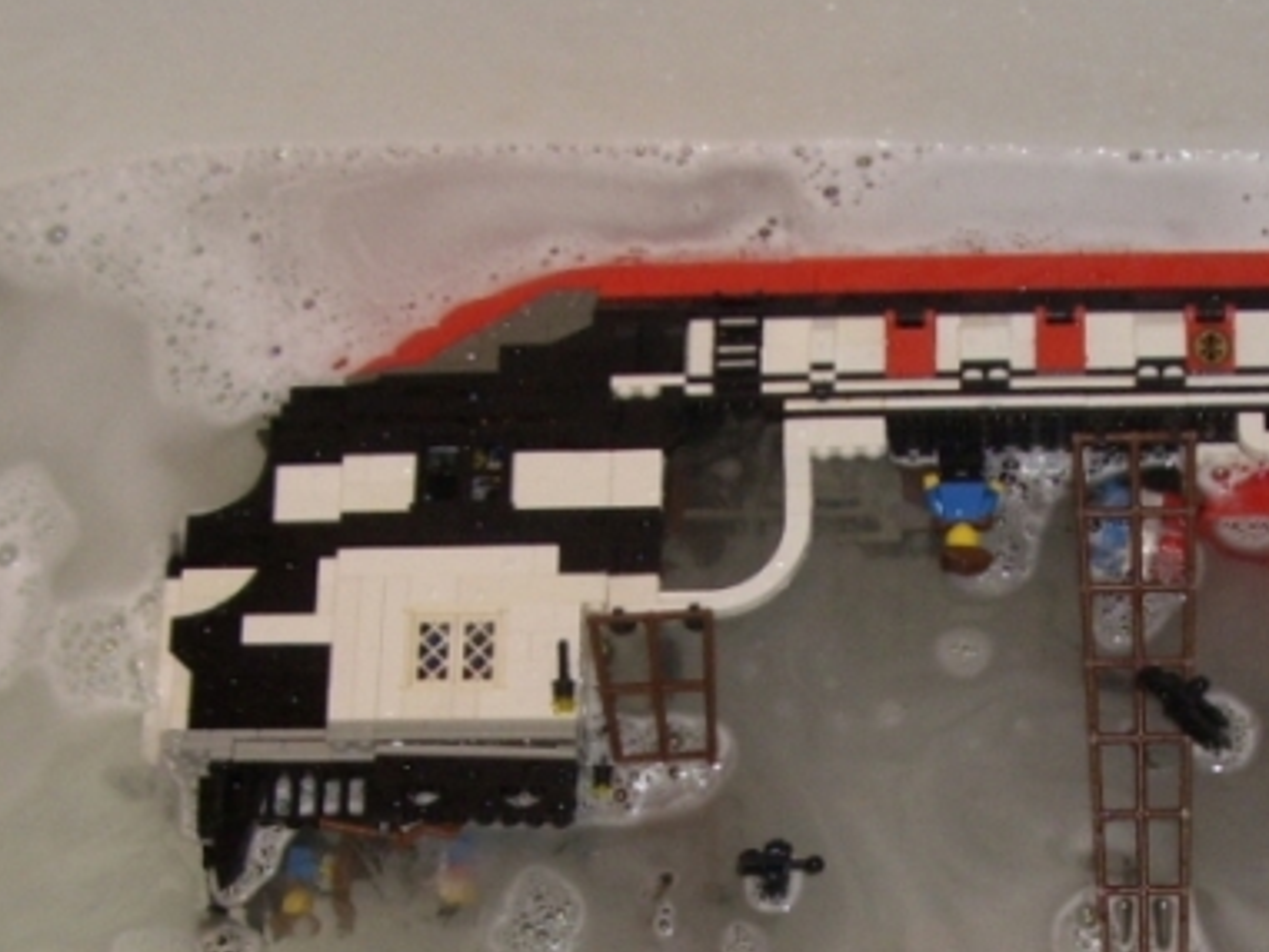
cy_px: 826
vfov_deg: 22.8
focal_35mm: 63
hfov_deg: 30.4
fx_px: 2310
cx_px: 893
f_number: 2.9
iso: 183
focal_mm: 5.8
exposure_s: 1/30
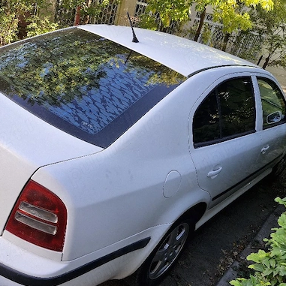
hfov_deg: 51.1
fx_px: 299
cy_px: 150
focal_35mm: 32
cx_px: 145
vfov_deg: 51.1
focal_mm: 5.54
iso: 50
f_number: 1.8
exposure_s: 1/182
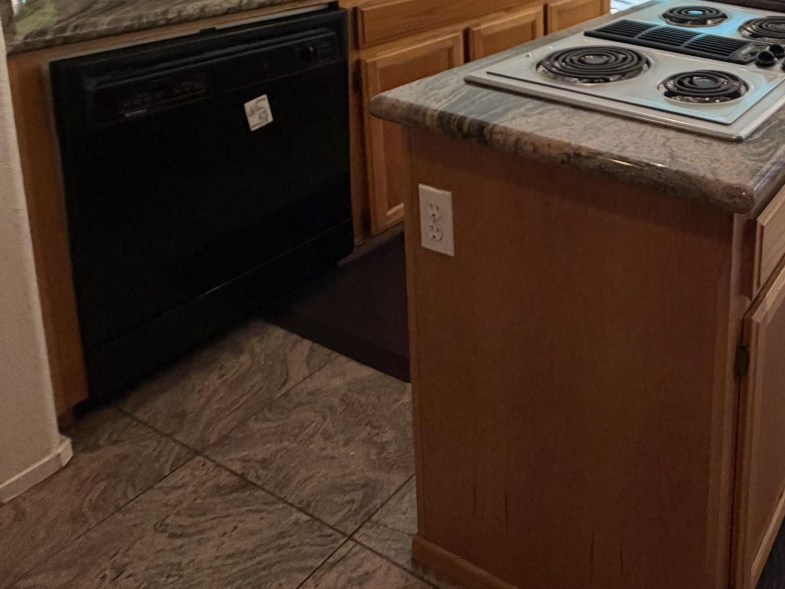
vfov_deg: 39.6
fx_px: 680
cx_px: 794
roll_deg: -4.3
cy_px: -33
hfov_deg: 48.7
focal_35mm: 30
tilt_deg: -10.6
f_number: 2.2
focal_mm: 2.22
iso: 250
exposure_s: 1/120
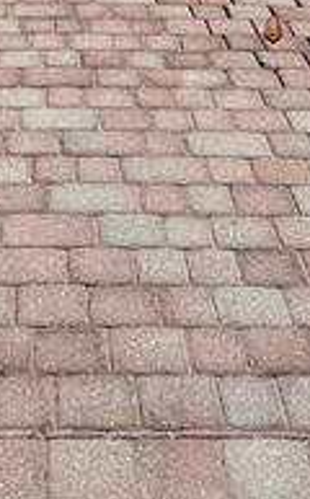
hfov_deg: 14.7
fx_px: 1194
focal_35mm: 88
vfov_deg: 21.0
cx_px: 46
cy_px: -187
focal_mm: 6.76
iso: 80
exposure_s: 1/9091
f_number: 1.78
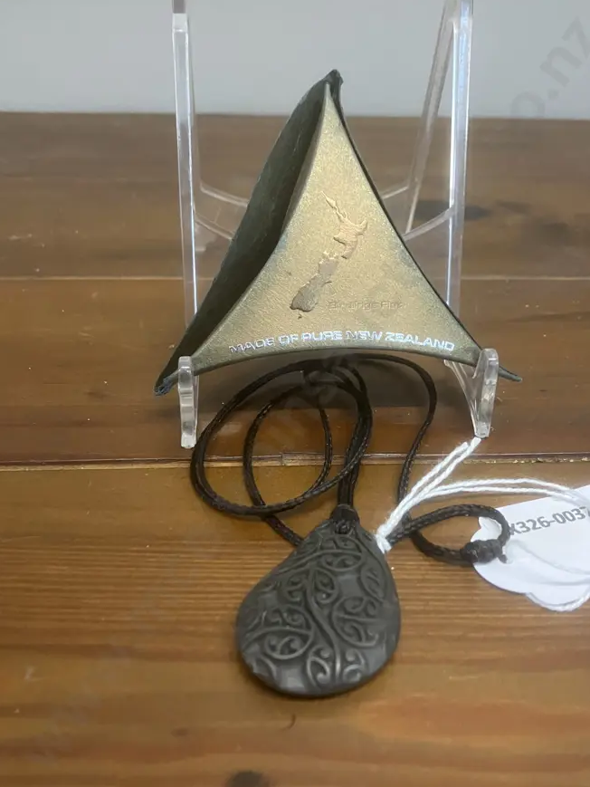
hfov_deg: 42.9
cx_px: 311
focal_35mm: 33
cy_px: 397
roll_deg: -2.1
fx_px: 750
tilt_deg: -34.7
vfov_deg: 55.3
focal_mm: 3.99
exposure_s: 1/50
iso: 320
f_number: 1.8
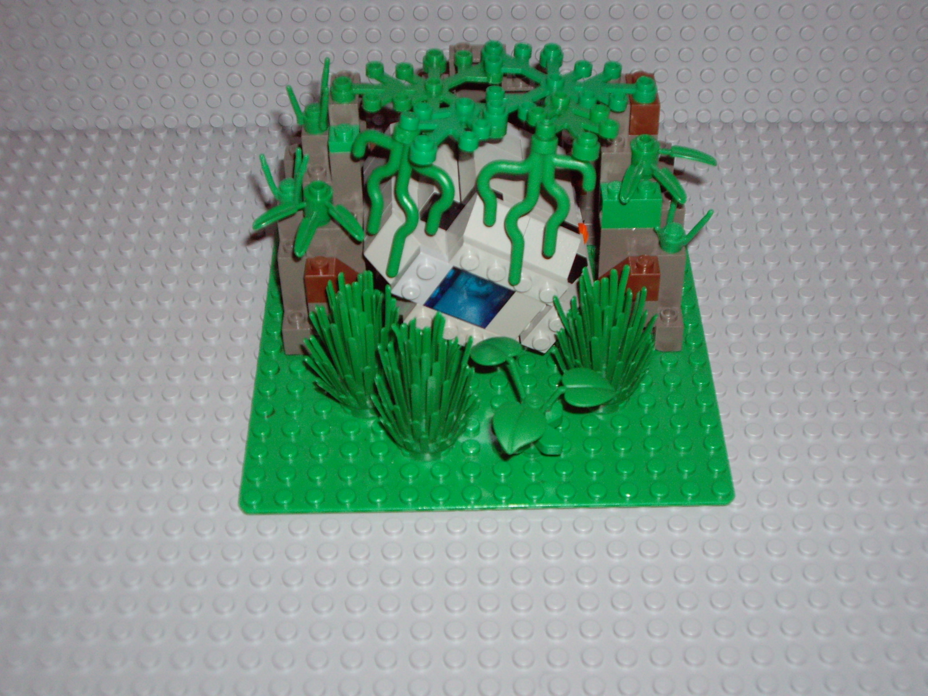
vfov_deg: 26.6
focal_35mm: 55
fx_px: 1474
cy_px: 348
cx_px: 464
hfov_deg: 34.9
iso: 200
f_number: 3.3
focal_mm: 9
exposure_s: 1/60
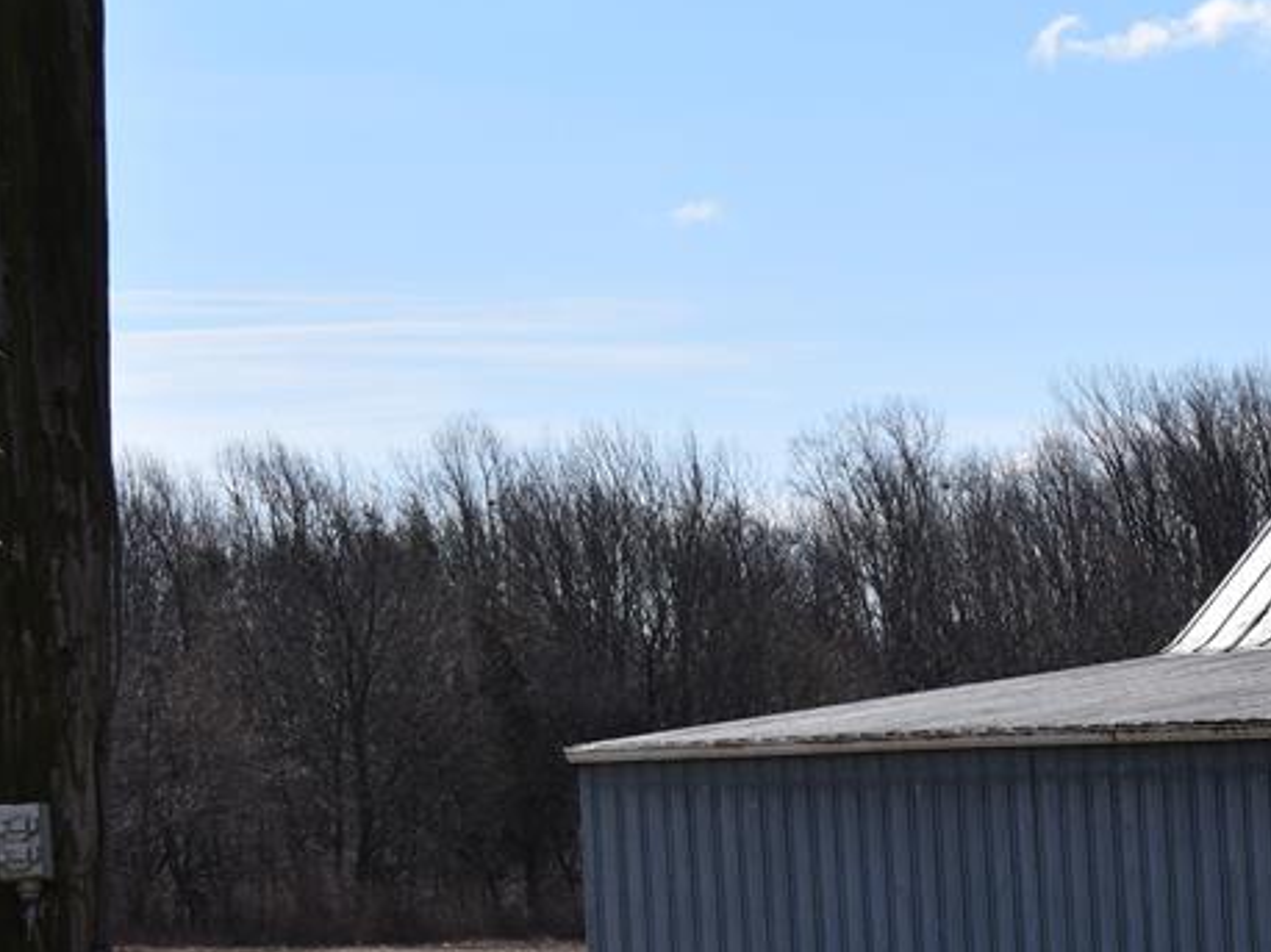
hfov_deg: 10.9
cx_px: 1457
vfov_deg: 8.3
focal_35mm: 178
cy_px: 769
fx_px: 6532
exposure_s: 1/320
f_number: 9
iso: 100
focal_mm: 52
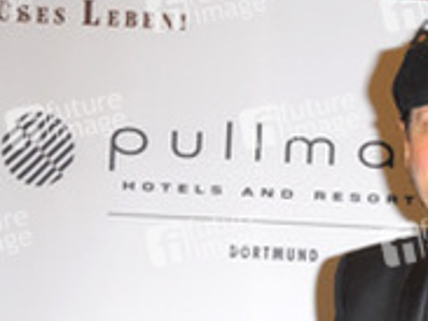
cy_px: 298
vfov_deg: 12.2
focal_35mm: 120
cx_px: 468
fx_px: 1483
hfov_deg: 16.0
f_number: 5
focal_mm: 34
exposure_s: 1/60
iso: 200
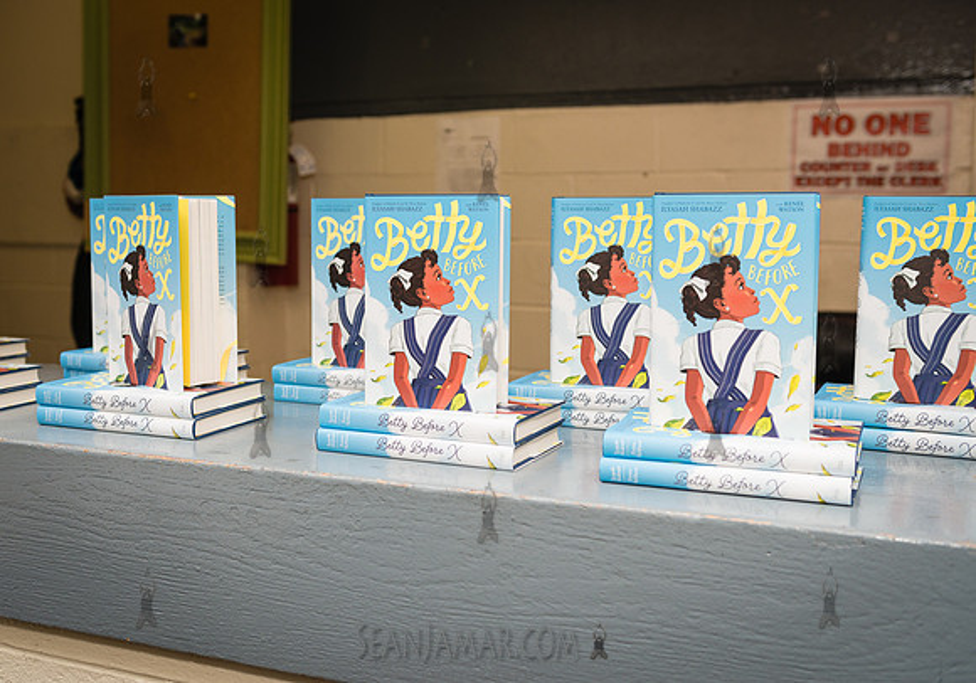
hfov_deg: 45.6
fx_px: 1160
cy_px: 317
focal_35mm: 42
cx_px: 427
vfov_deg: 32.8
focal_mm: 38
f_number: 4
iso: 500
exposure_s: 1/500
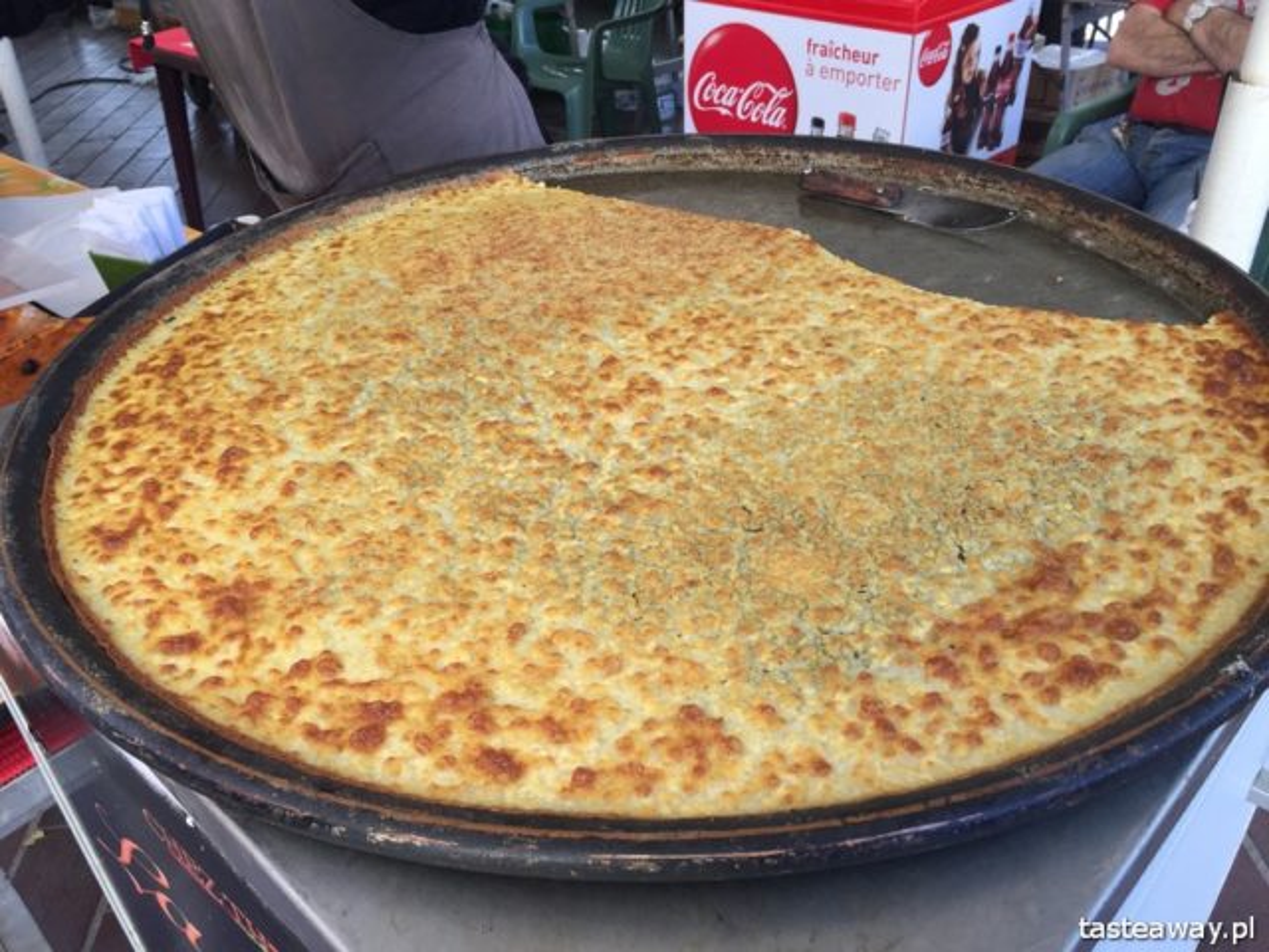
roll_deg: +1.4
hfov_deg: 61.7
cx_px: 634
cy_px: 476
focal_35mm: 29
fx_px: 1063
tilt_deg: -32.9
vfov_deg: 48.2
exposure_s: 1/140
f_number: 2.2
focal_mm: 4.15
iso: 32
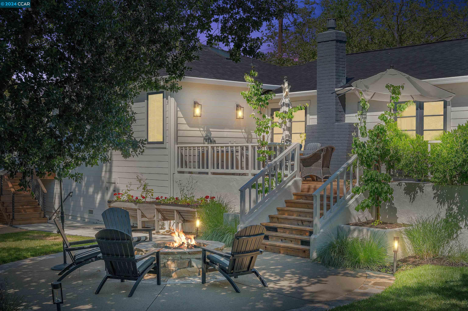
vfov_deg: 28.6
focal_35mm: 47
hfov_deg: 41.9
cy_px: 156
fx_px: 610
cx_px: 234
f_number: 8
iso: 100
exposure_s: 1/100
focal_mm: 47
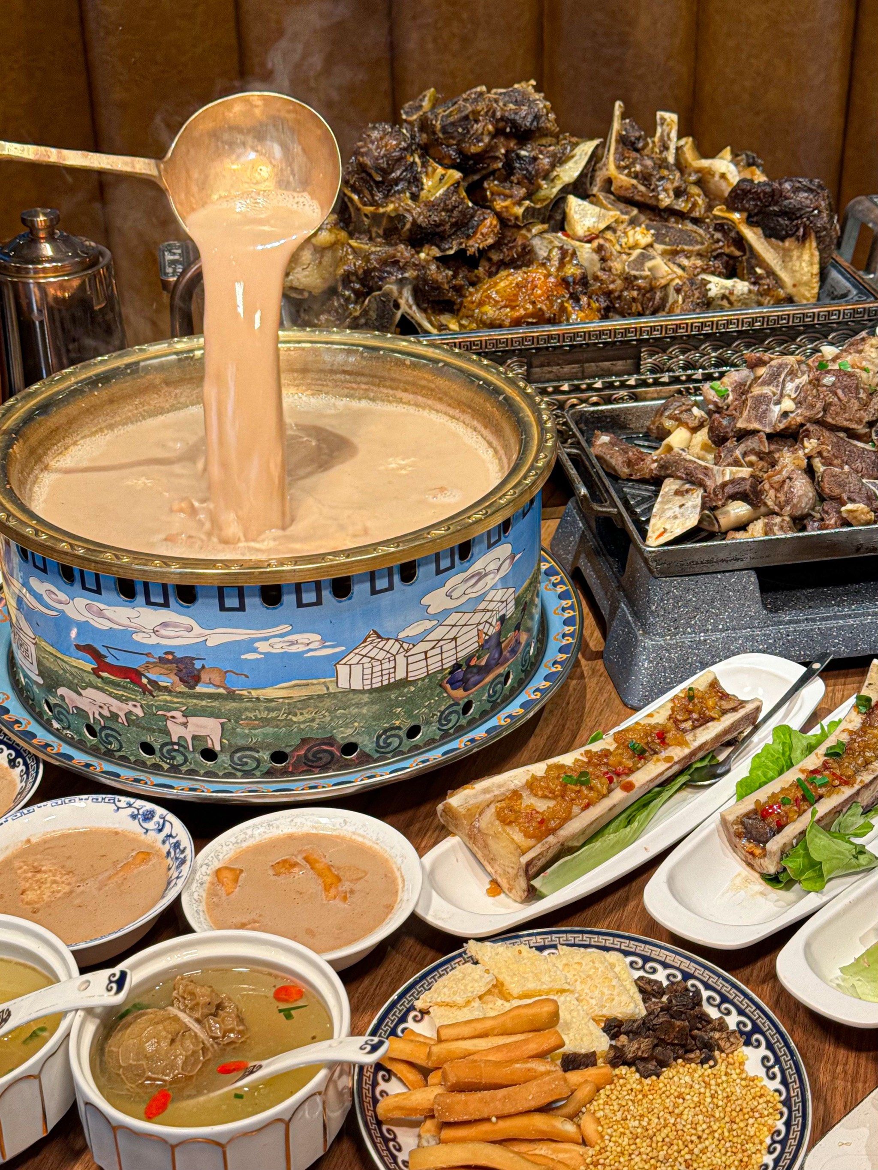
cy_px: 585
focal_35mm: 48
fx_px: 1623
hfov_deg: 30.3
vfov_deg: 39.7
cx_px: 439
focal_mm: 6.76
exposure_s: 1/50
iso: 64
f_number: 1.8
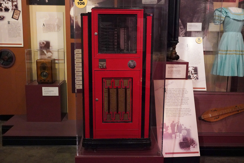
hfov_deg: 61.9
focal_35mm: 30
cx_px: 122
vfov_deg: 43.6
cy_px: 82
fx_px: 203
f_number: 5.6
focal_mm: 30
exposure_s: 1/100
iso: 12800
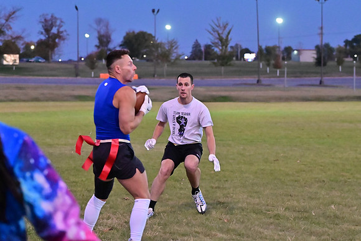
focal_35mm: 118
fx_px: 1183
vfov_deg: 11.6
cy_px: 120
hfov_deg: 17.3
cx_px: 180
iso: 6400
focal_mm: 79
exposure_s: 1/500
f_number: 4
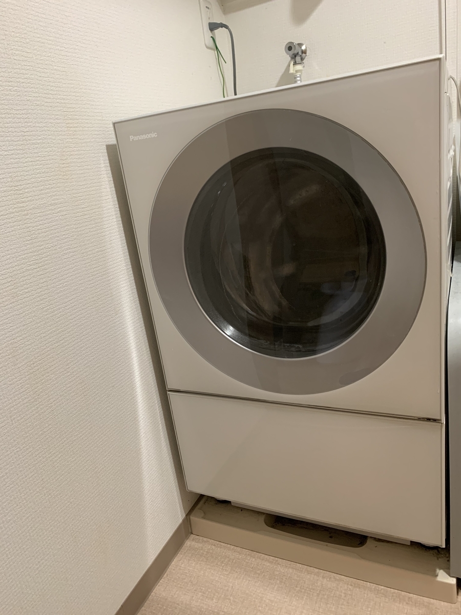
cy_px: 308
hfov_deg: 53.1
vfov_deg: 67.3
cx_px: 230
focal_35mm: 26
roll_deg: +8.4
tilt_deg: -16.2
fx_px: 462
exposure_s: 1/50
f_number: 1.8
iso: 250
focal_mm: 4.25
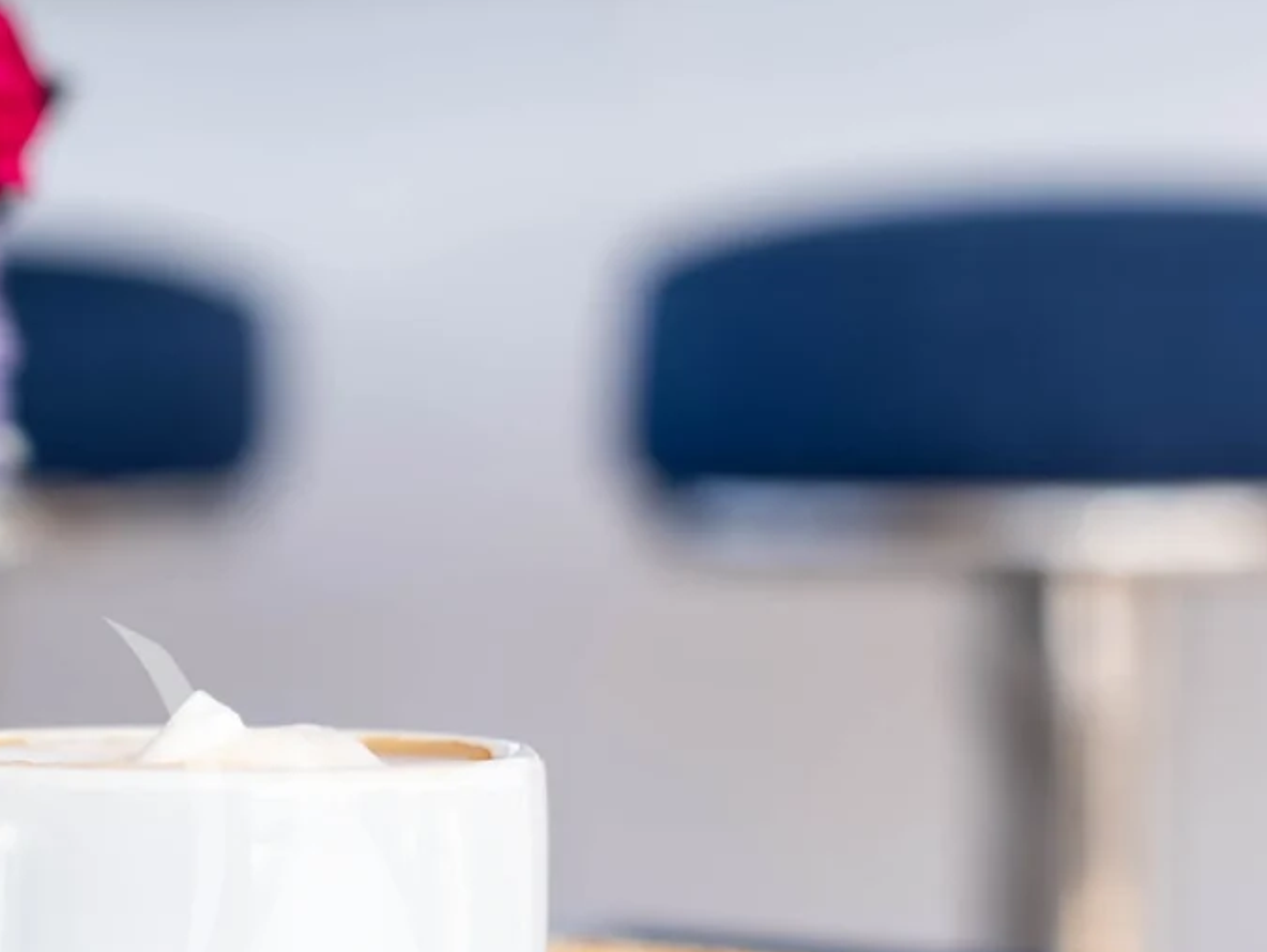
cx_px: 263
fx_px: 4997
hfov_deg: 14.4
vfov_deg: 10.8
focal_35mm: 136
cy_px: 826
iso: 100
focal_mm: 49.9
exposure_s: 1/320
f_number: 2.8
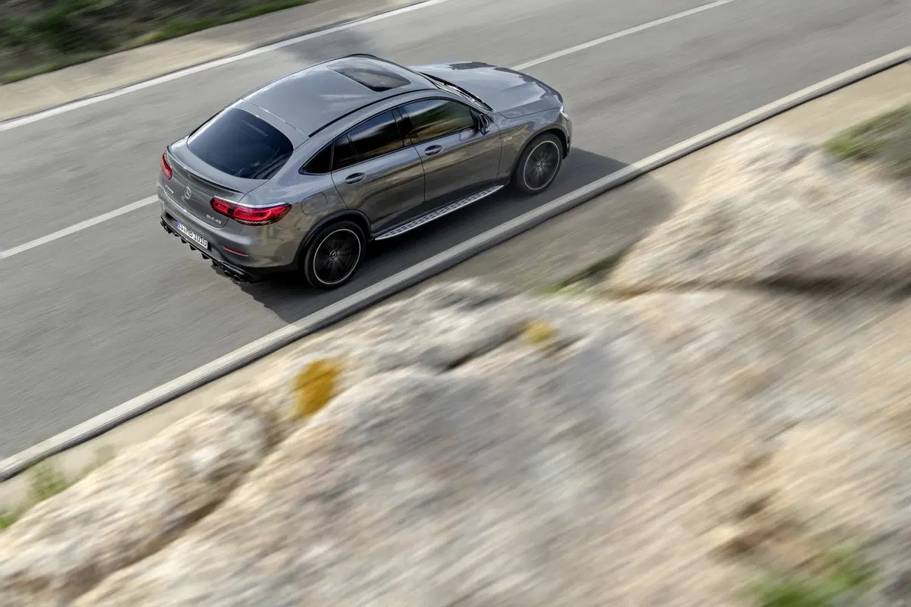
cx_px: 456
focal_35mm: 45
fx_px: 1139
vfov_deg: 29.9
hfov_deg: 43.6
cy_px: 304
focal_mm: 45
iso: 100
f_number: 11
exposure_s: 1/20
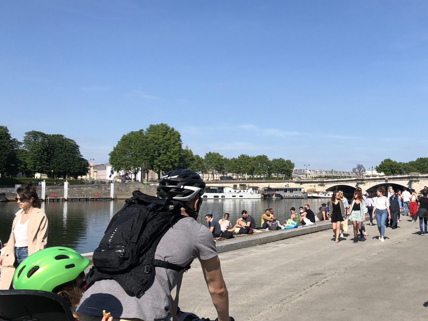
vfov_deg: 34.3
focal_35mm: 42
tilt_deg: +1.7
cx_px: 313
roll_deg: +0.5
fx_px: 519
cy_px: 175
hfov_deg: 43.6
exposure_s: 1/2667
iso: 20
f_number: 1.8
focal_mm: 4
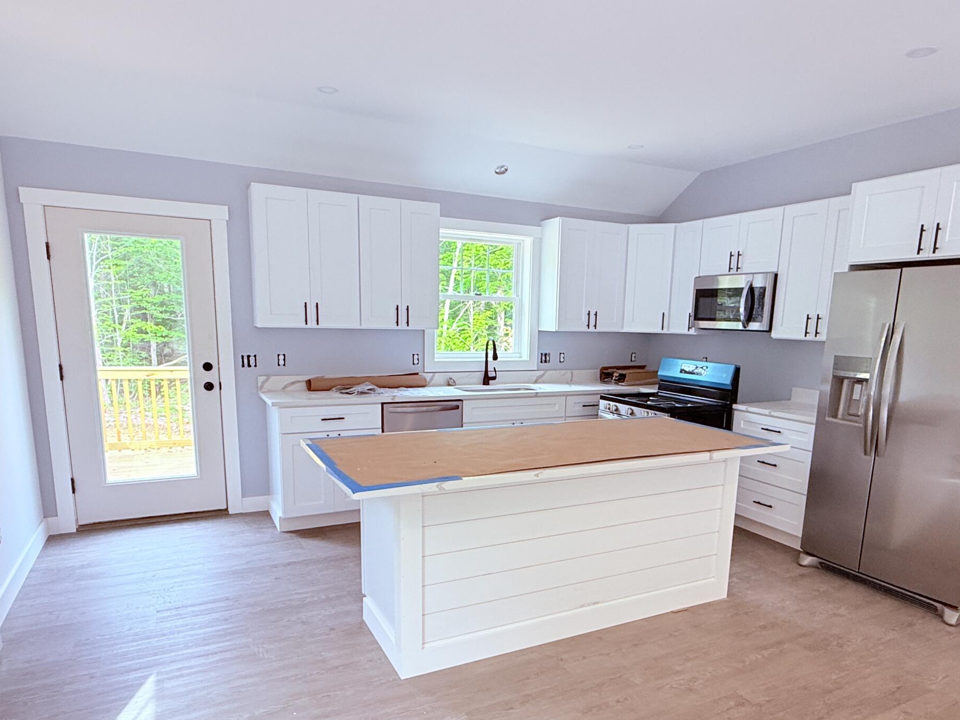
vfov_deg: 58.4
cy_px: 434
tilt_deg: -10.8
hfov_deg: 73.8
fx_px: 638
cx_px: 508
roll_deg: -2.2
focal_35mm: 23
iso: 100
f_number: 2.2
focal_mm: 2.22
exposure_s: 1/99
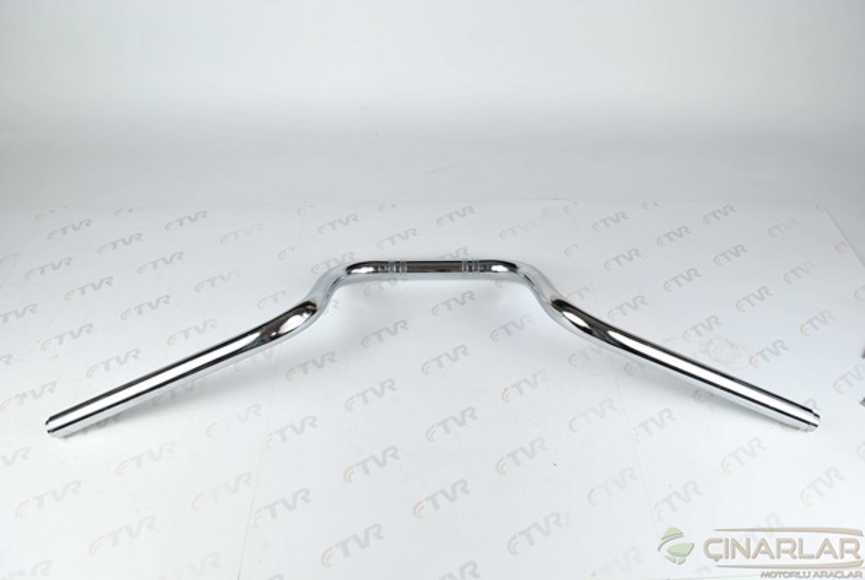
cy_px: 290
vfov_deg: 48.1
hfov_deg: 67.3
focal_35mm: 27
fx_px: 650
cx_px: 432
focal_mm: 18
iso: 200
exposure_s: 1/25
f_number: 6.3
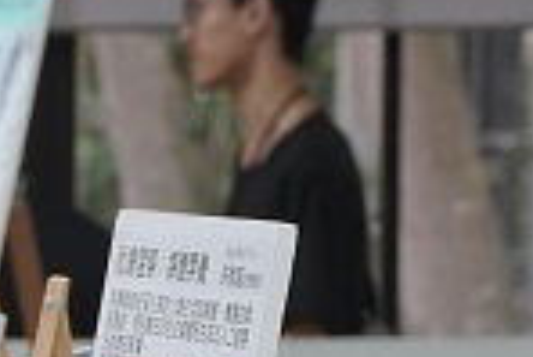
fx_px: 5409
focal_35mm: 365
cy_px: 638
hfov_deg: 5.5
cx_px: -447
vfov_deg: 3.7
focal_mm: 50
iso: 800
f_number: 5
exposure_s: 1/160
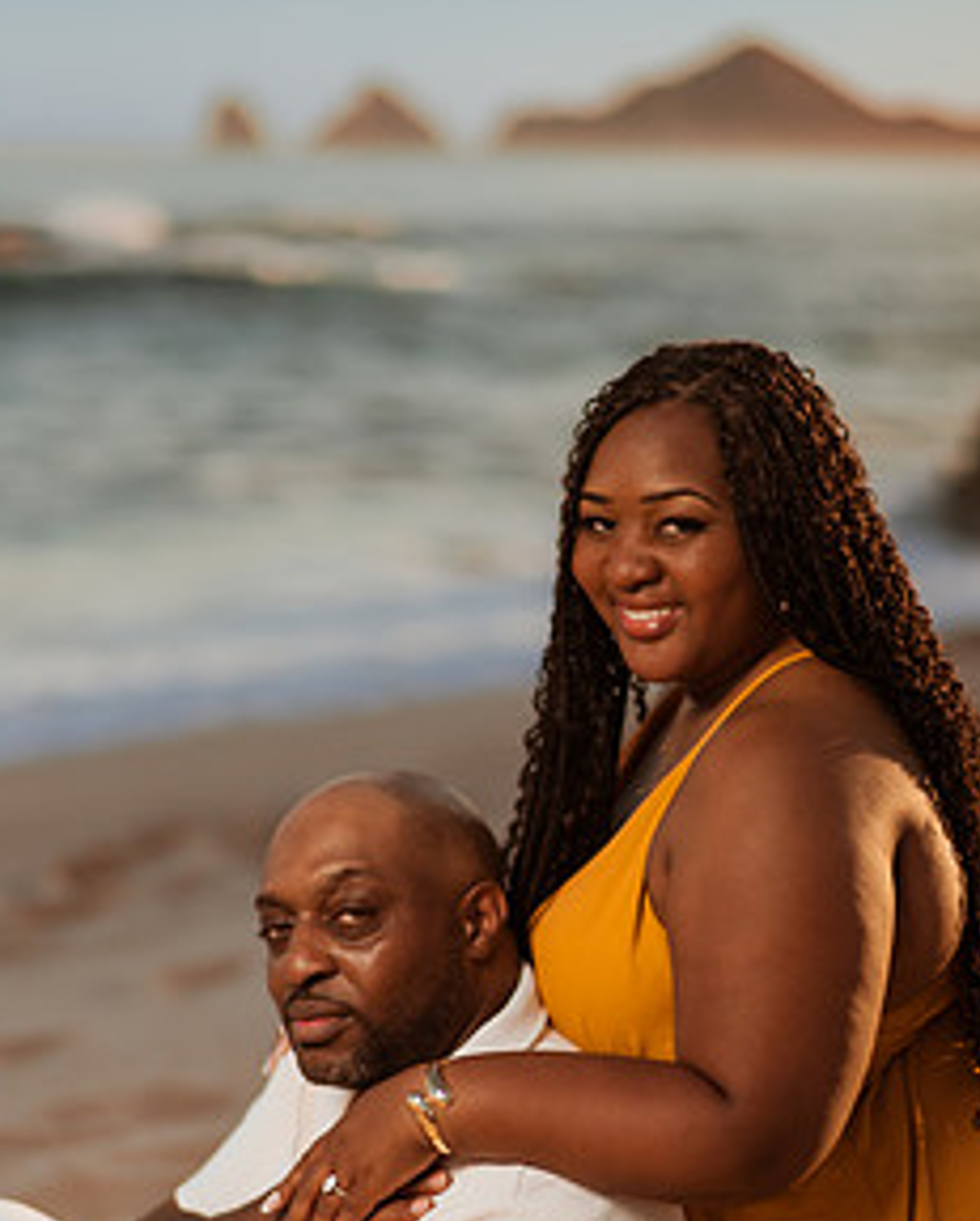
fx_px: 3077
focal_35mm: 85
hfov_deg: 18.1
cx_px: 543
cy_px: 882
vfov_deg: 22.3
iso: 100
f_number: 1.4
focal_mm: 58
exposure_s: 1/6400
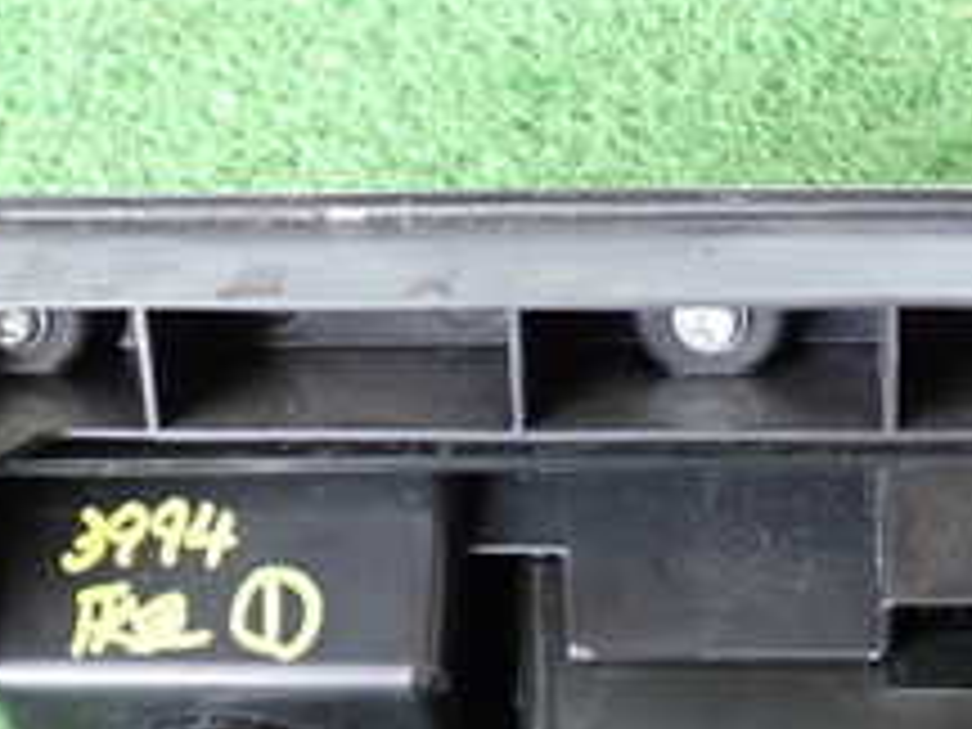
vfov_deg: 16.5
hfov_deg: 21.9
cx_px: 702
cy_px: 598
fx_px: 2499
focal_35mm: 89
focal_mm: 5.79
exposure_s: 1/30
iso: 250
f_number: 2.4
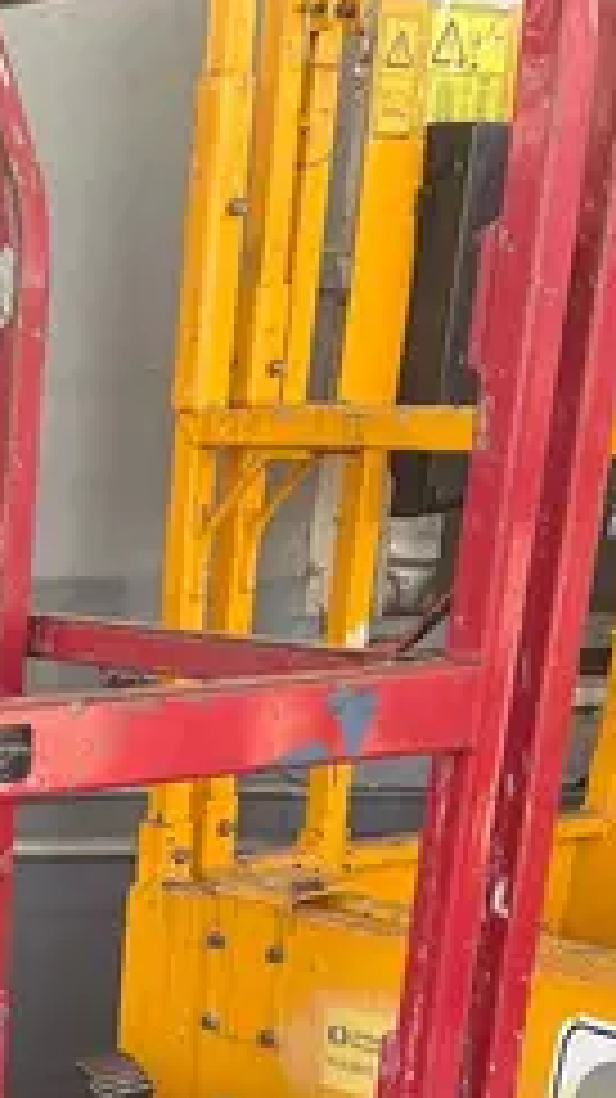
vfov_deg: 22.2
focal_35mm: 85
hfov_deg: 13.2
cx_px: -396
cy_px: 1469
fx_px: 2472
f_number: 1.6
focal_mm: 5.1
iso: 64
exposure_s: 1/121
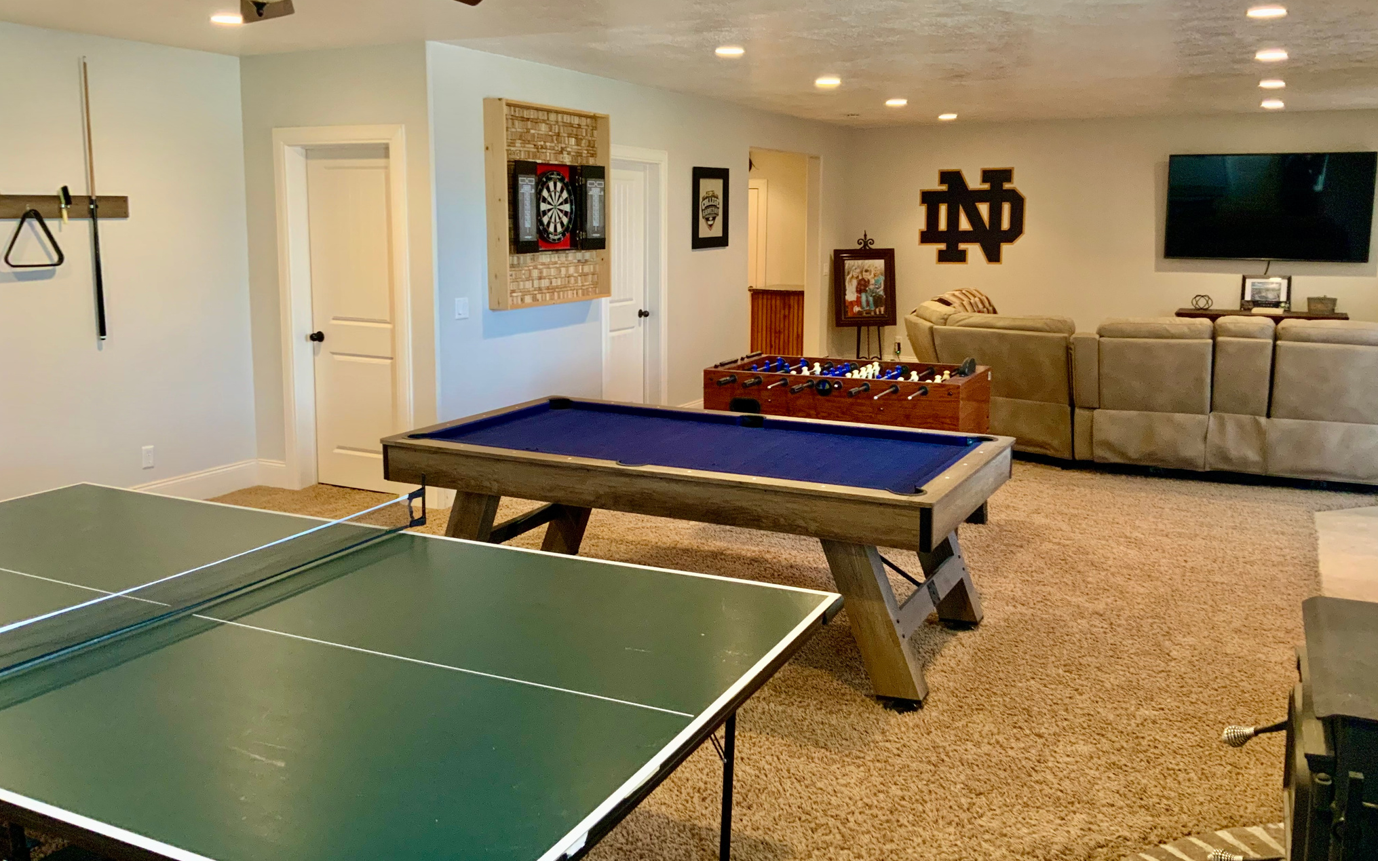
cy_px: 373
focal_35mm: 31
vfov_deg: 40.5
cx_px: 687
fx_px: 1164
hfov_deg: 61.2
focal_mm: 3
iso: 250
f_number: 1.8
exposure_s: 1/60
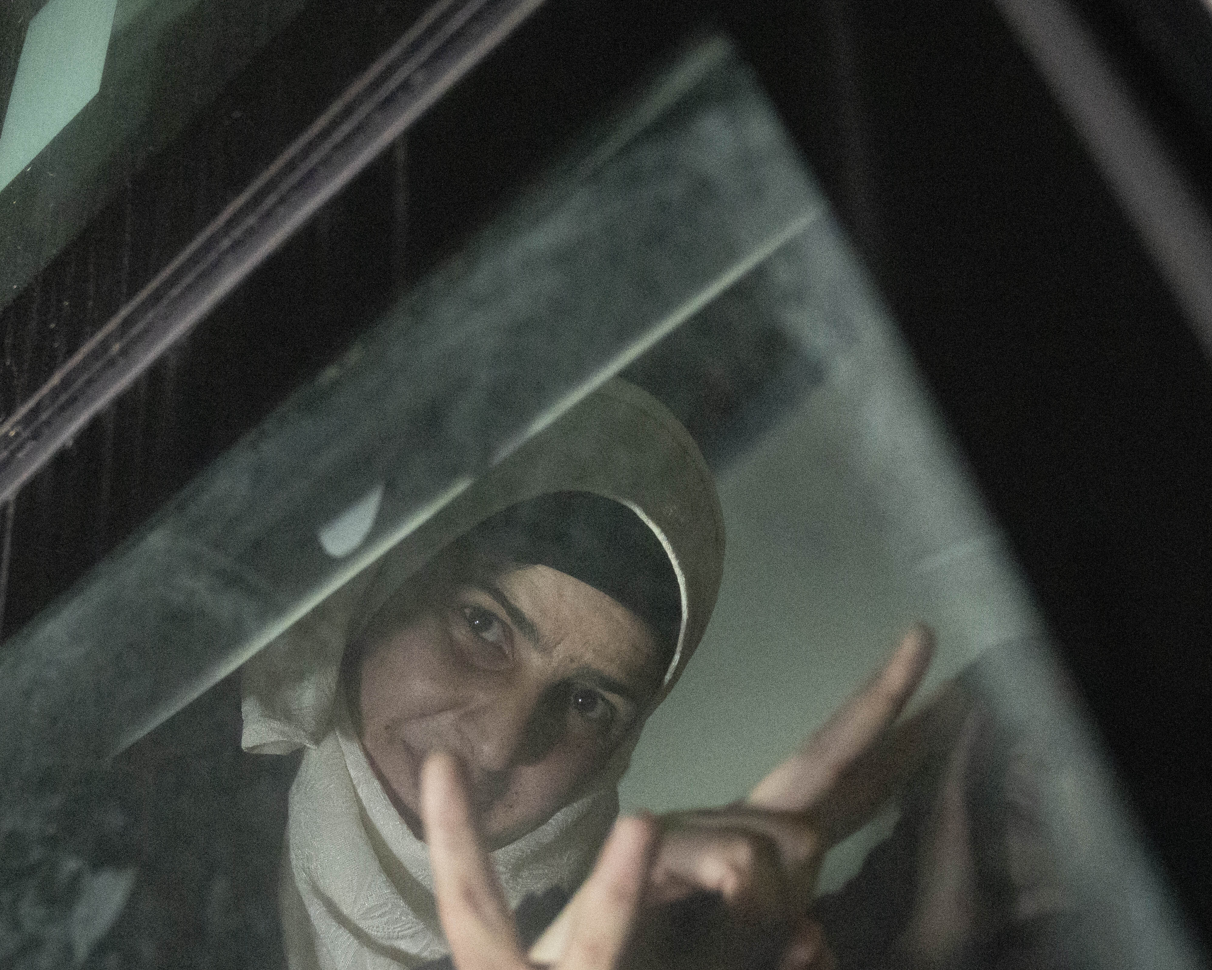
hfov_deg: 24.1
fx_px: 2834
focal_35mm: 79
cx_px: 567
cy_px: 797
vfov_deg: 19.2
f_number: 2.8
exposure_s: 1/500
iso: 25600
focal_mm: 39
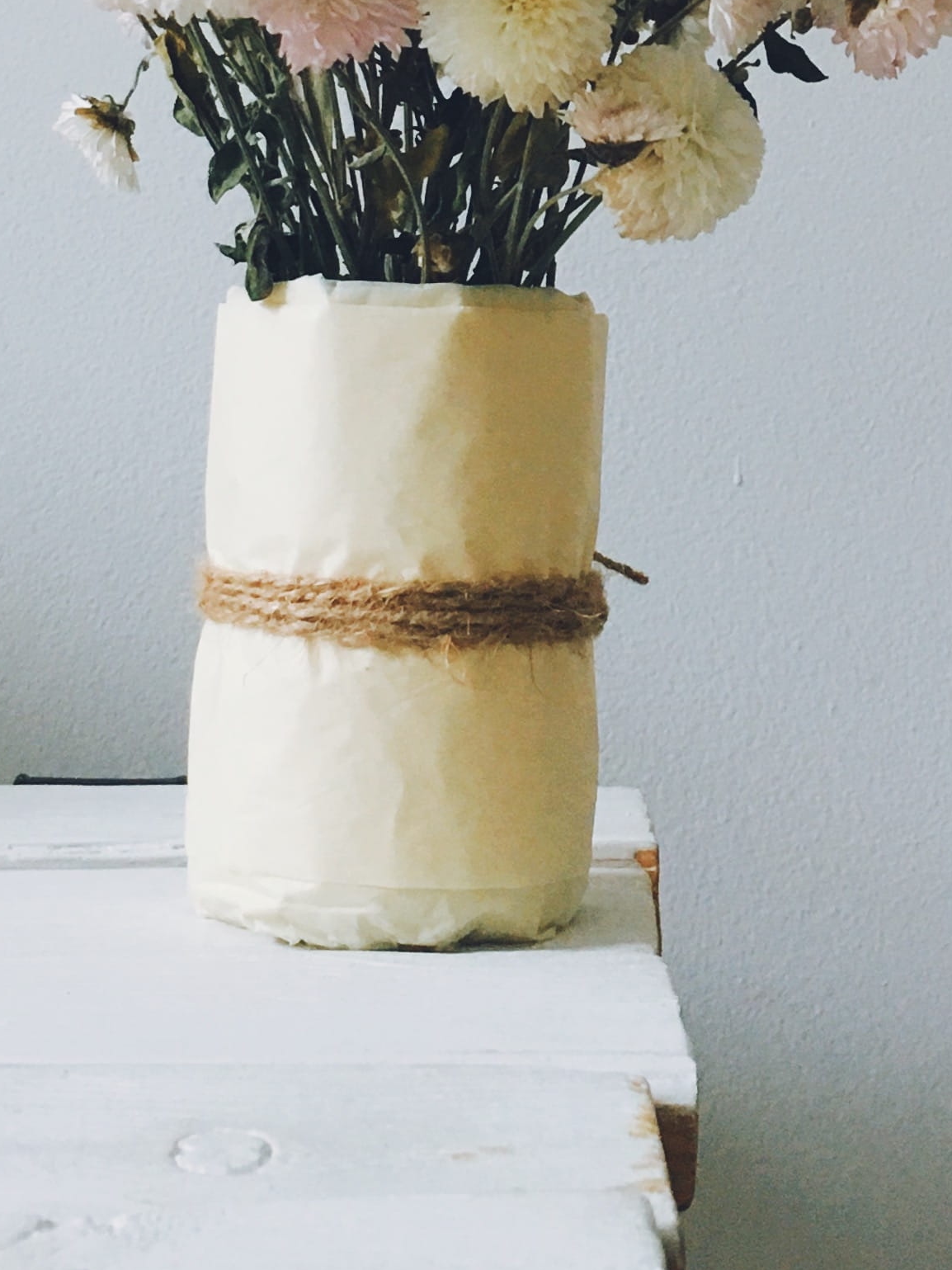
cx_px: 697
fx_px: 2787
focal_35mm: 76
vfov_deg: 24.5
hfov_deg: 19.3
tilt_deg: +7.5
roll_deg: -3.0
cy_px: -1
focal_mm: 4.15
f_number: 2.2
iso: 125
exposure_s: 1/33
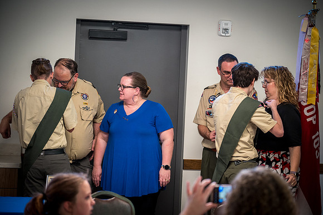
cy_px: 108
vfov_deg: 11.4
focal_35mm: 120
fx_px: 1076
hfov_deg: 17.1
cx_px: 162
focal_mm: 120
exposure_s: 1/125
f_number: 4
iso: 2800
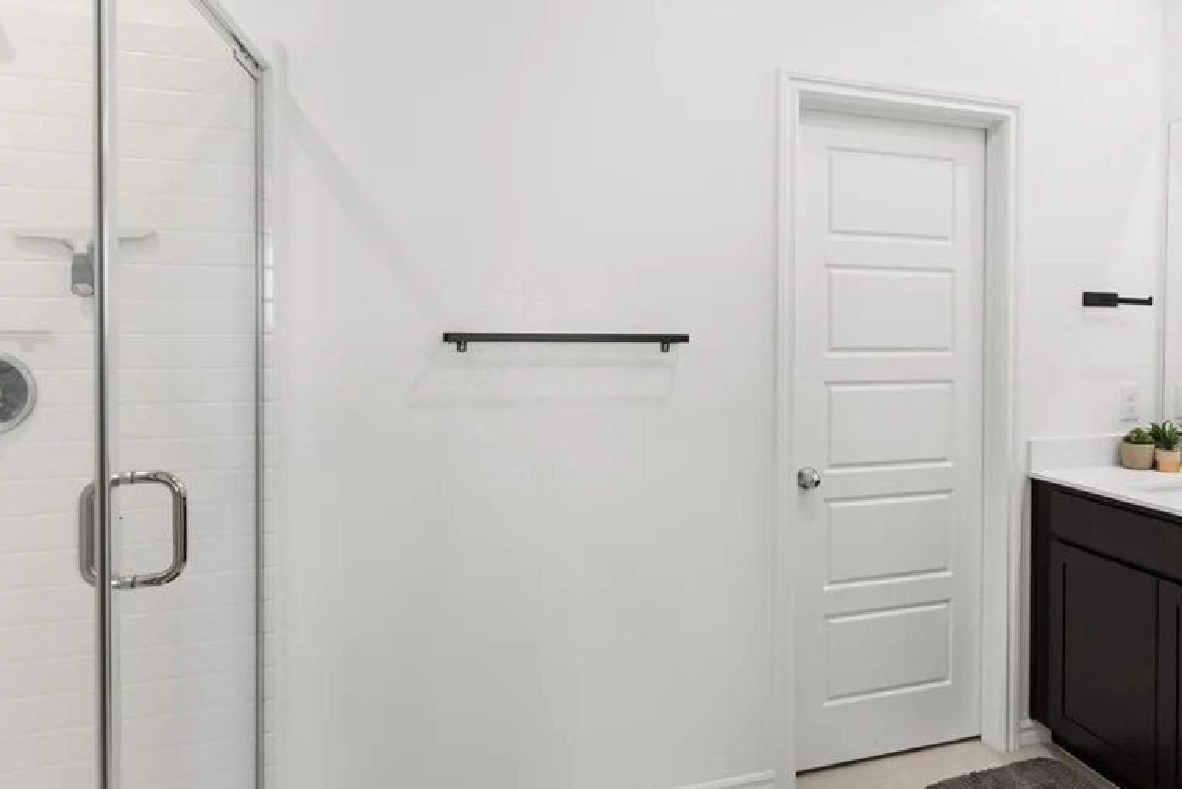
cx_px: 735
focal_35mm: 23
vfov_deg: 55.0
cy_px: 352
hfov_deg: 74.8
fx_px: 755
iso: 400
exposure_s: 1/30
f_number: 8
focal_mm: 17
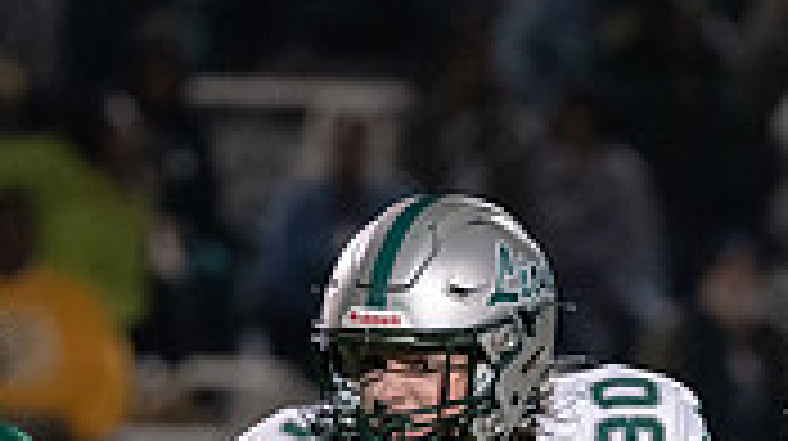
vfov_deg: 1.1
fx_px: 22813
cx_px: 774
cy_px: 822
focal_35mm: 1093
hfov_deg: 2.0
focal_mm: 200
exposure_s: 1/1250
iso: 3200
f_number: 2.8
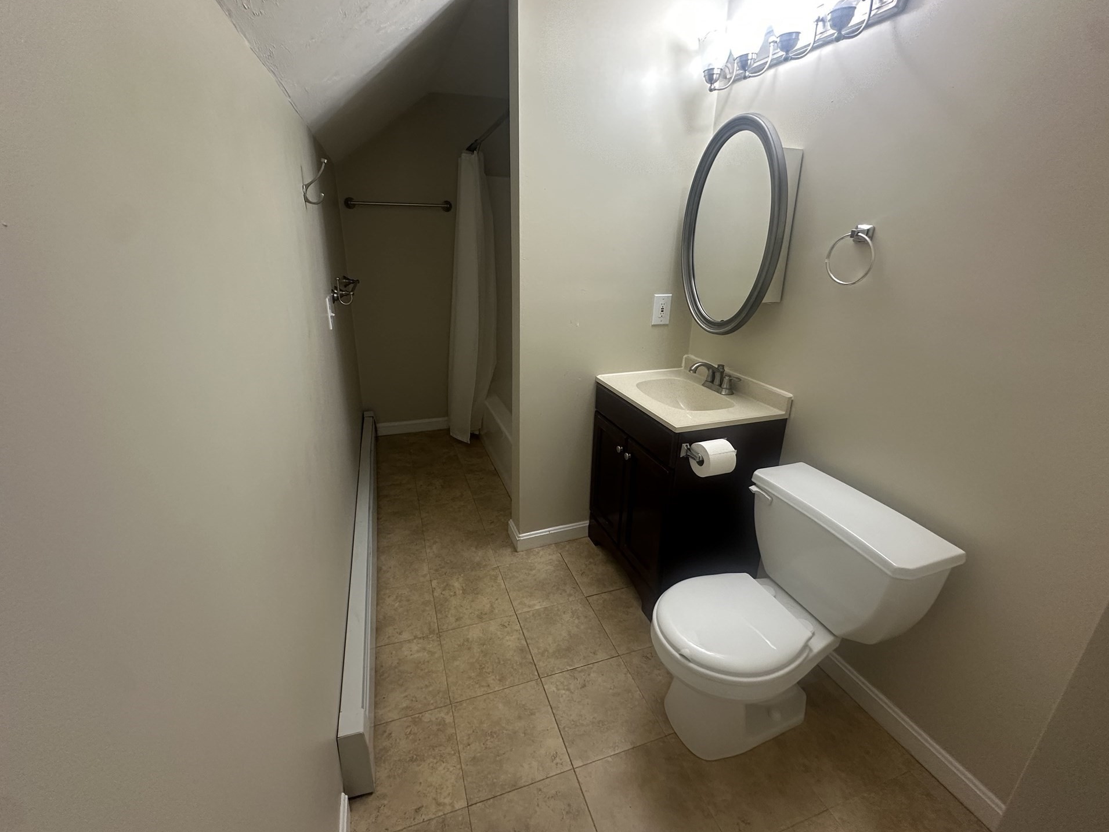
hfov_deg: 98.1
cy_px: 393
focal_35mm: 15
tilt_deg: -17.8
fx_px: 481
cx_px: 539
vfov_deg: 81.7
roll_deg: -0.2
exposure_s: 1/60
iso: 200
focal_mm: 2.22
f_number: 2.2
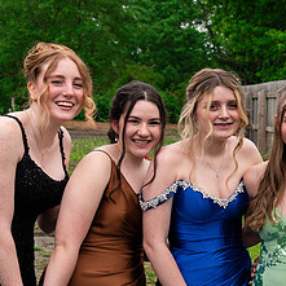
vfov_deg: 15.0
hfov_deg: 14.7
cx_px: 303
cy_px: 168
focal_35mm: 116
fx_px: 1084
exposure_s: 1/200
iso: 400
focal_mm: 52
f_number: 8
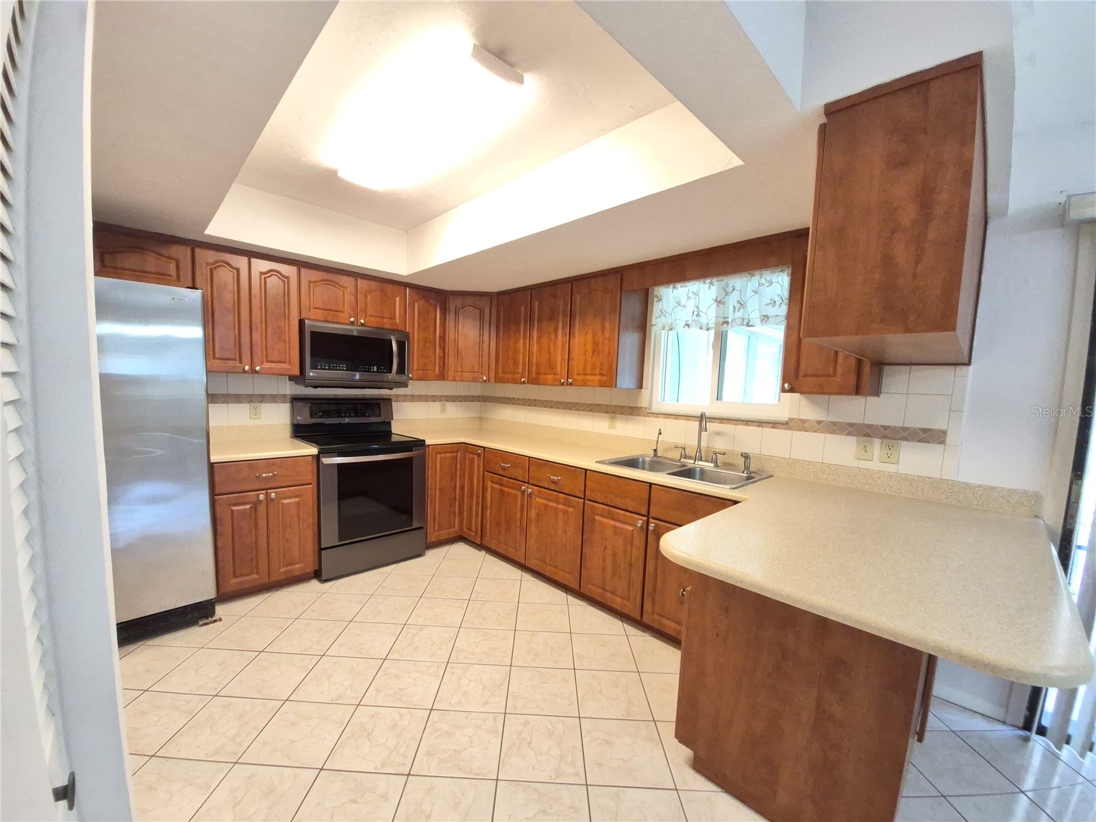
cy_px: 411
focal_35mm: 13
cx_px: 548
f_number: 2.2
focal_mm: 1.74
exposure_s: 1/60
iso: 250
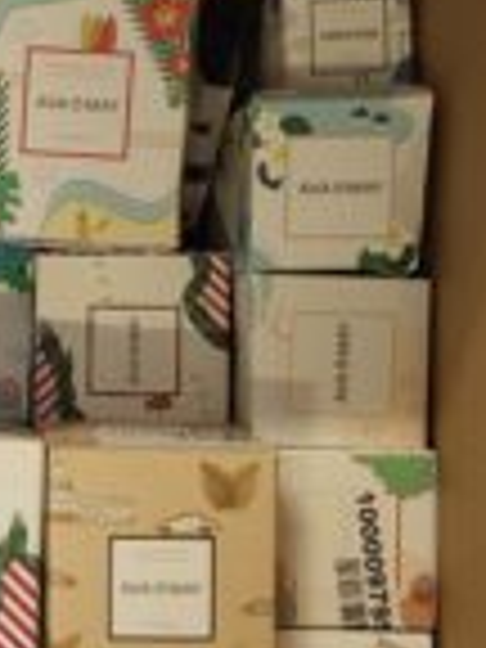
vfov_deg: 27.0
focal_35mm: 72
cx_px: -108
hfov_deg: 19.2
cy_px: 328
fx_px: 1348
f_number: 1.8
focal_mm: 5.4
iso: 320
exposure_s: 1/100
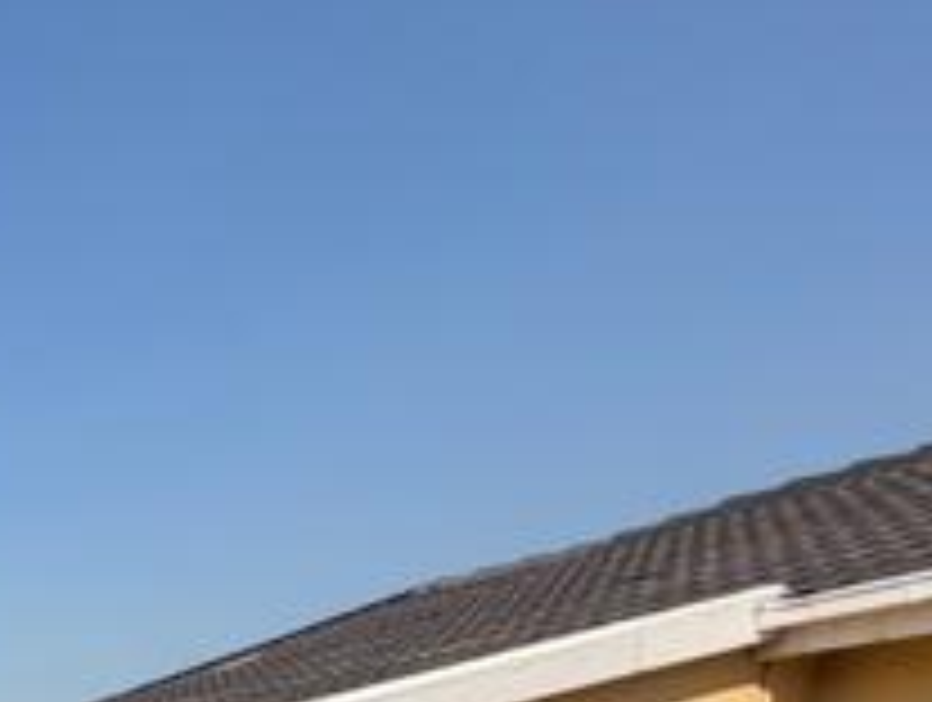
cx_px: -855
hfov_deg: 20.4
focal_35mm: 54
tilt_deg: -3.5
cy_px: 1048
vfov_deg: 22.4
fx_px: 1456
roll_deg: -1.2
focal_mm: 2.22
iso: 25
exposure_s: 1/770
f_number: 2.2
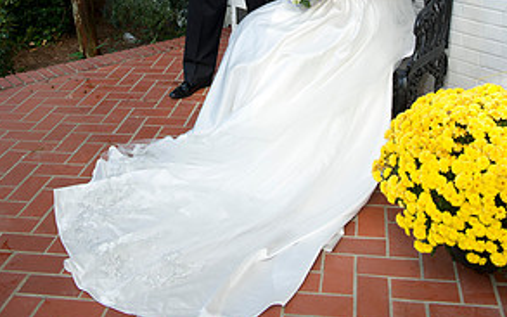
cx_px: 254
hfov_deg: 40.3
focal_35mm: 50
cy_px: -43
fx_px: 691
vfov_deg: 23.9
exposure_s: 1/250
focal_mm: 32
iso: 400
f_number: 5
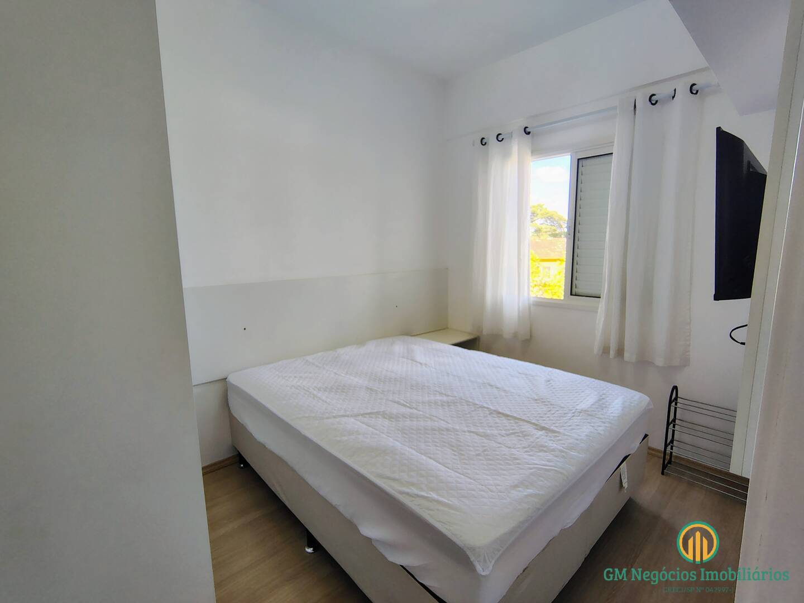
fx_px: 372
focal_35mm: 16
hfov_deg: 94.5
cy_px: 302
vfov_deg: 78.1
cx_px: 402
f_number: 2.2
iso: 268
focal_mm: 2.13
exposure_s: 1/120
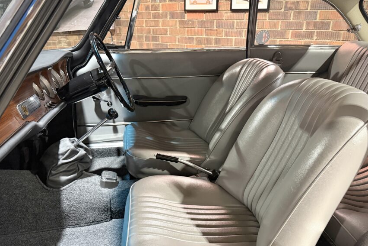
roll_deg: -0.8
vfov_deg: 43.0
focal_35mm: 30
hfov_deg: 61.9
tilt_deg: -23.3
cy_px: 163
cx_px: 194
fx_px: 307
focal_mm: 6.76
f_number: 1.78
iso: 640
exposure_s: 1/33
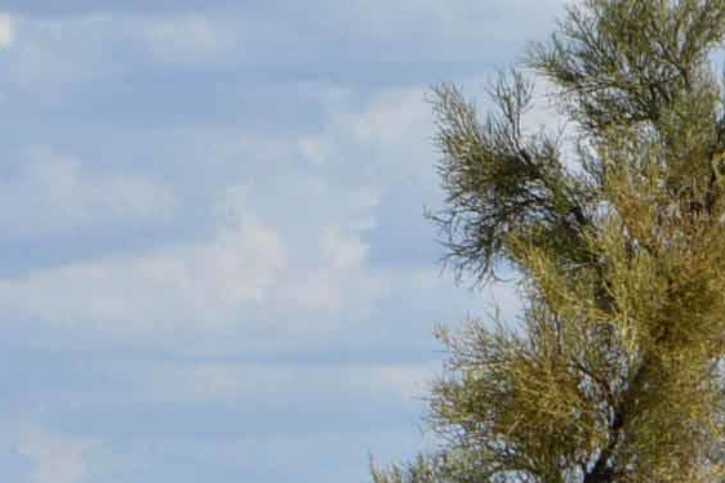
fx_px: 8856
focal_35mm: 440
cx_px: 412
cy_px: 443
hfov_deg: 4.7
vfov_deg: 3.1
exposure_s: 1/2000
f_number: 7.1
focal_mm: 55
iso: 400
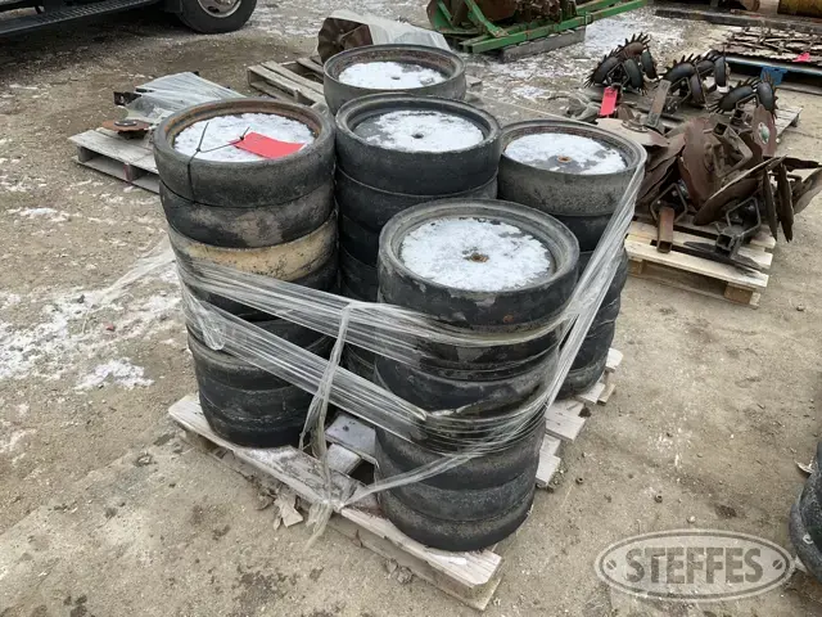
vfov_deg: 48.2
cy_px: 308
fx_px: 689
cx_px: 411
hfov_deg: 61.7
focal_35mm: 29
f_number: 1.8
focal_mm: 3
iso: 20
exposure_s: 1/225
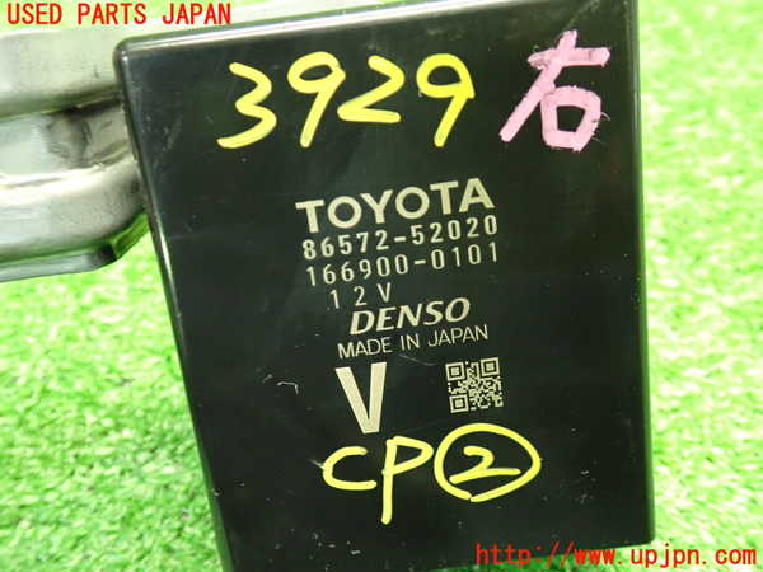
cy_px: 286
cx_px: 382
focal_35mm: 32
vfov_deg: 44.2
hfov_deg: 56.8
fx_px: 705
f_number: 2.4
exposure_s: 1/20
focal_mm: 5.79
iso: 800
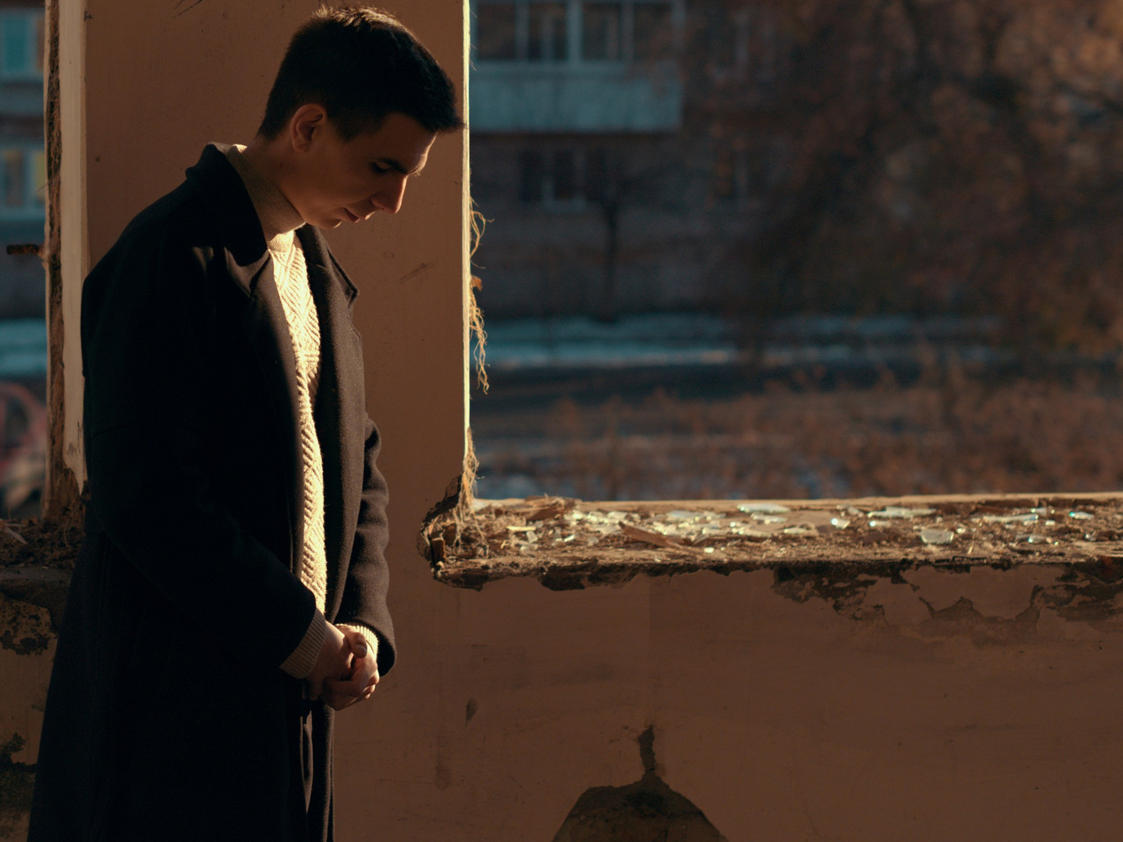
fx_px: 2984
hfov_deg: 21.1
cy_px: 177
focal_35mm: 92
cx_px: 236
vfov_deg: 16.0
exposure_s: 1/2500
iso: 100
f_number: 2.8
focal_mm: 50
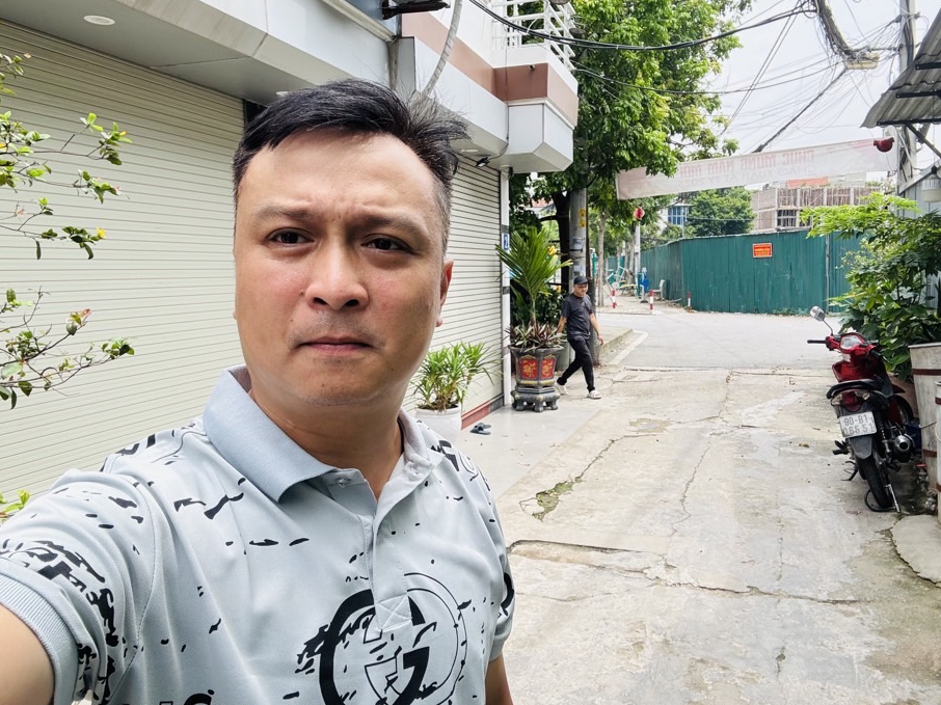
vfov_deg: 52.9
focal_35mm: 26
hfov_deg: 67.2
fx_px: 707
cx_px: 510
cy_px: 314
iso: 25
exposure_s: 1/351
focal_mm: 2.69
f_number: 1.9
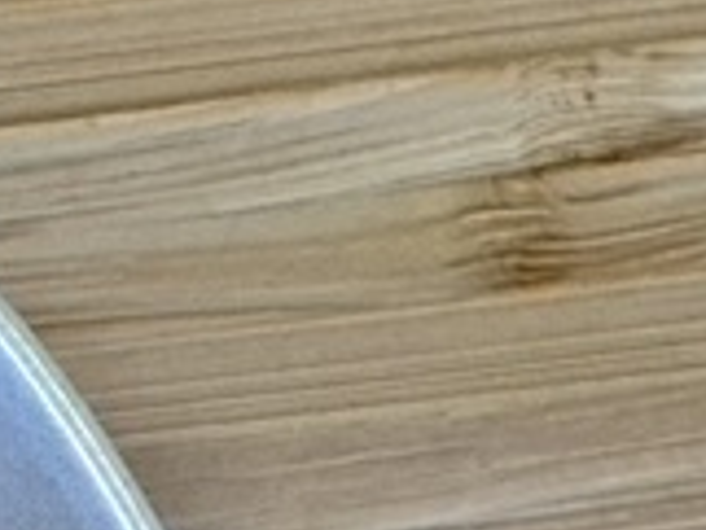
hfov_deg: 4.0
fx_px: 10001
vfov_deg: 3.0
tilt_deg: -77.9
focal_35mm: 490
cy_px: 1261
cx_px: -1109
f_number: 2.8
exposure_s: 1/120
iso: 200
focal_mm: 9
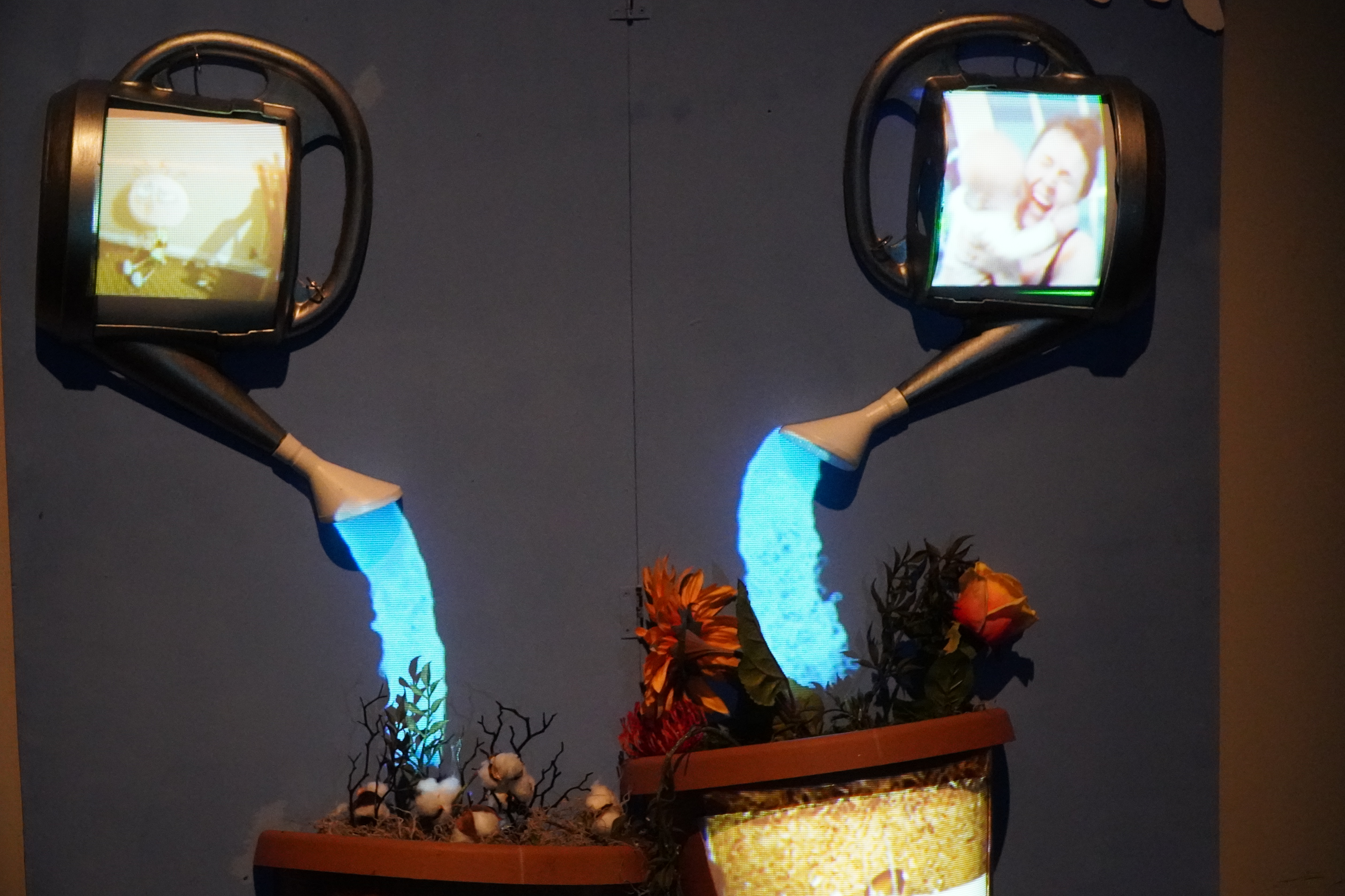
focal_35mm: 69
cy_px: 431
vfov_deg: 19.7
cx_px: 684
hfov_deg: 29.2
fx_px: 2578
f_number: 5.6
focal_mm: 44
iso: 8000
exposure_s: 1/320
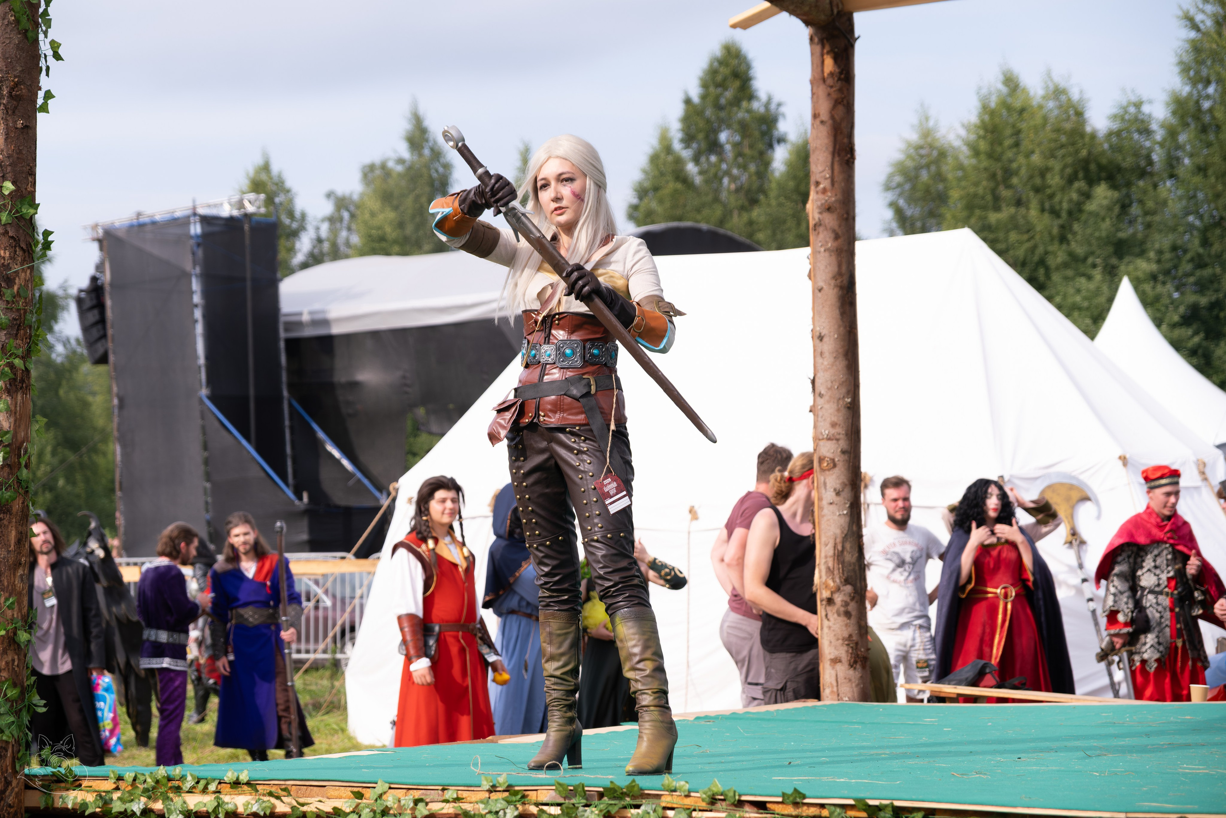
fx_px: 2827
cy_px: 409
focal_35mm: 83
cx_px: 613
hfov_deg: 24.5
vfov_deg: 16.5
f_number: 3.6
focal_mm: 55
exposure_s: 1/1250
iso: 200
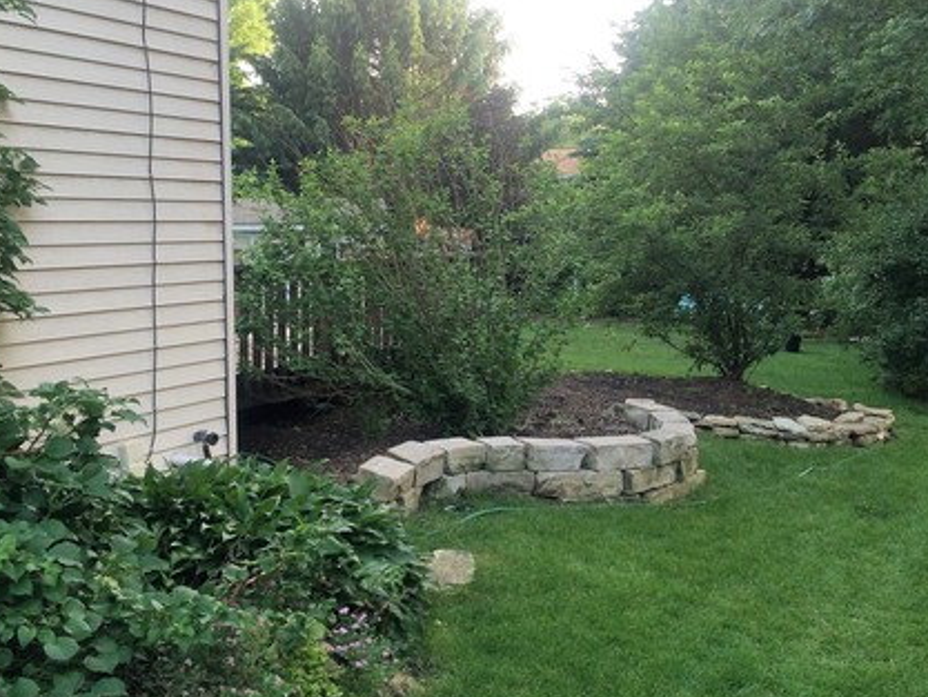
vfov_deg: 31.5
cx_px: 541
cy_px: 316
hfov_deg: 41.1
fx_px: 1234
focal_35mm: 46
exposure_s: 1/120
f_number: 2.2
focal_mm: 4.12
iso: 50
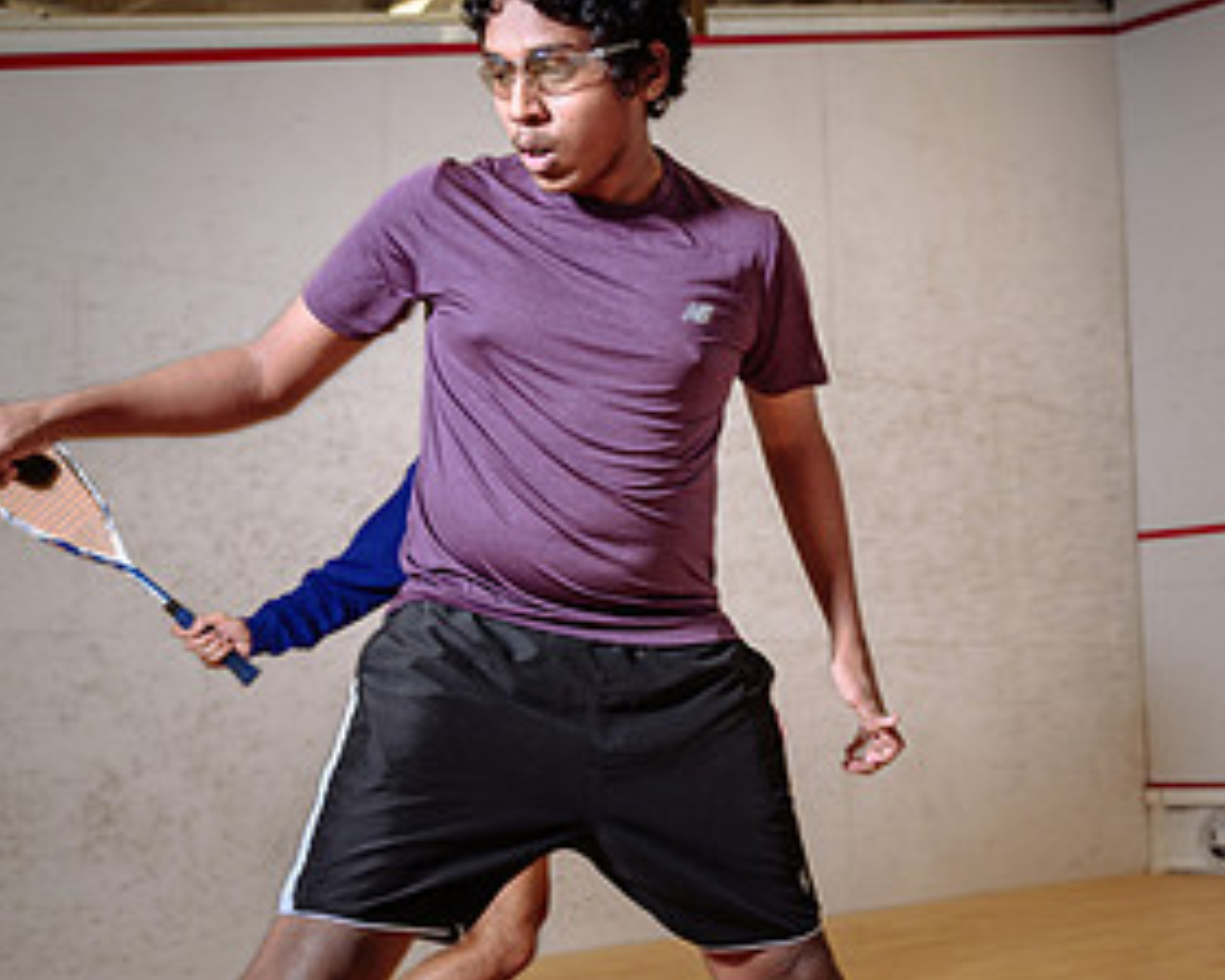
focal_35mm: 57
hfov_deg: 32.7
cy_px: 618
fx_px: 2067
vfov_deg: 26.6
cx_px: 824
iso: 200
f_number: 2.8
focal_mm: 26.5
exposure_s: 1/160
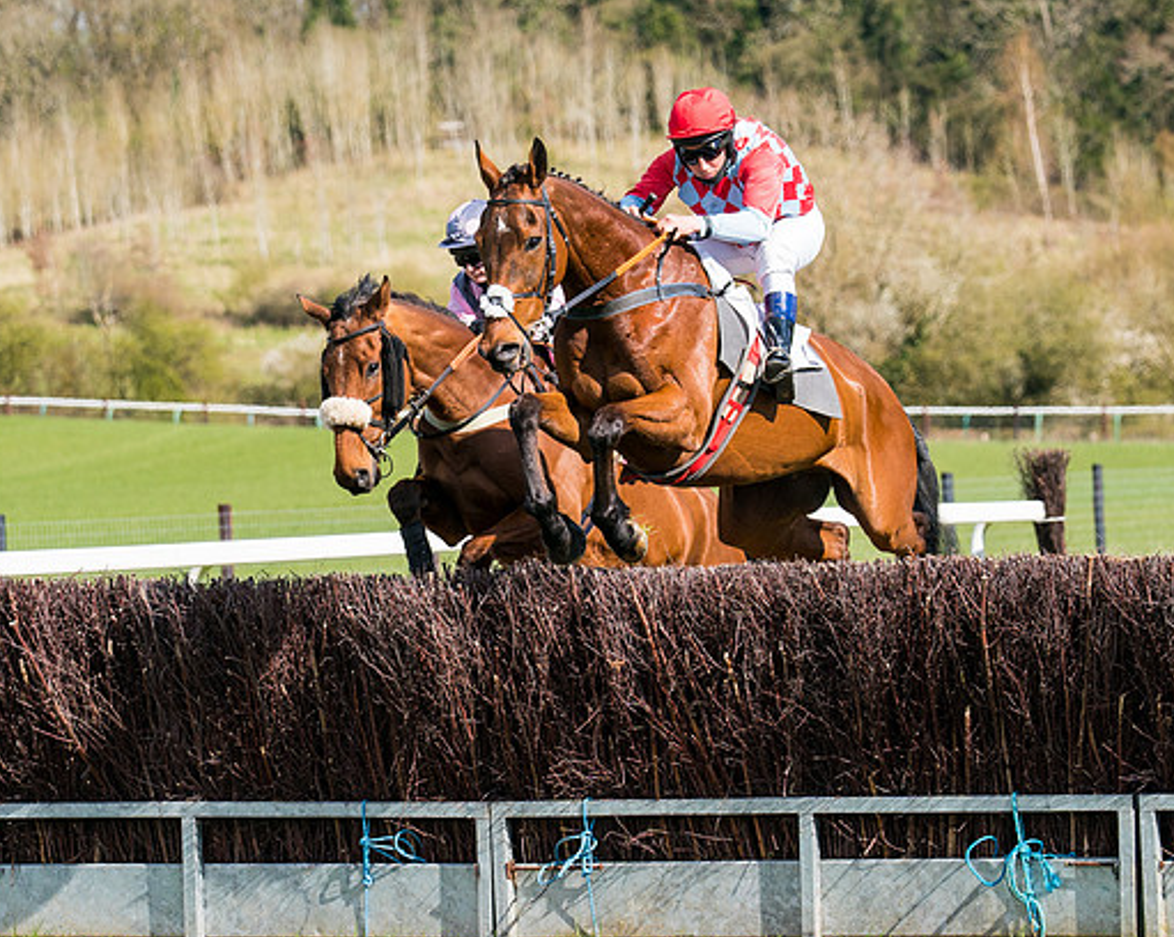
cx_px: 545
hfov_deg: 8.4
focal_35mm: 230
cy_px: 499
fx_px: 7985
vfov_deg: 6.7
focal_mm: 123
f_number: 4.5
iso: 400
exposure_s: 1/2000
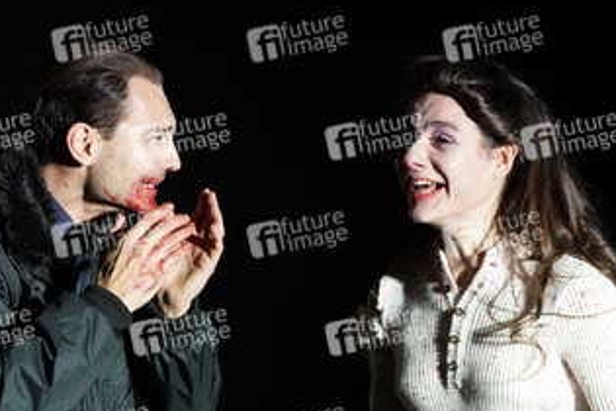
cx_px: 324
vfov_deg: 4.8
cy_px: 284
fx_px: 4893
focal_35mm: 286
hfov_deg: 7.2
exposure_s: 1/200
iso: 3200
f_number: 4
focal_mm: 200
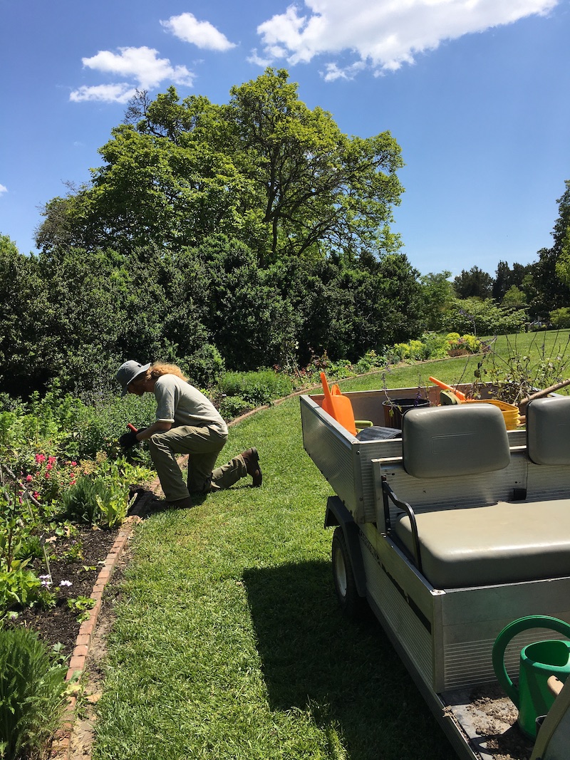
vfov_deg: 61.7
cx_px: 285
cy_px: 380
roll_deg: +1.2
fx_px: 637
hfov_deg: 48.2
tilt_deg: -4.6
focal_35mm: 29
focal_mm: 4.15
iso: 25
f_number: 2.2
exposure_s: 1/1709
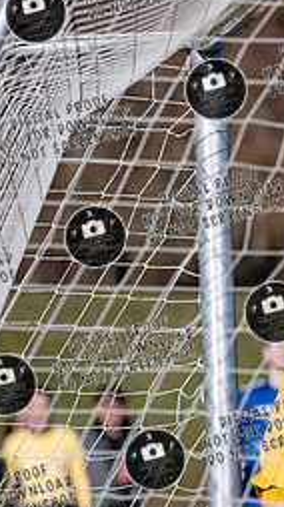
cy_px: 242
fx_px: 10192
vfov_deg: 2.8
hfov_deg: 1.6
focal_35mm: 760
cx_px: 438
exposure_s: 1/1600
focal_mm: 300
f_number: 3.5
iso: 90
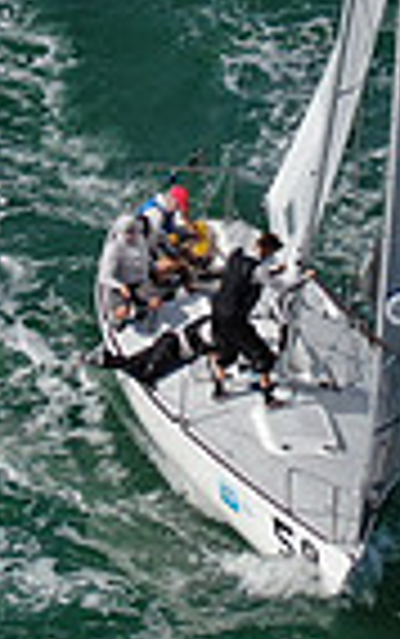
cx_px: 306
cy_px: 169
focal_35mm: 208
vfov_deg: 10.1
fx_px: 3621
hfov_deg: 6.3
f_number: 3.8
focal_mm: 8.6
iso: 100
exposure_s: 1/1250
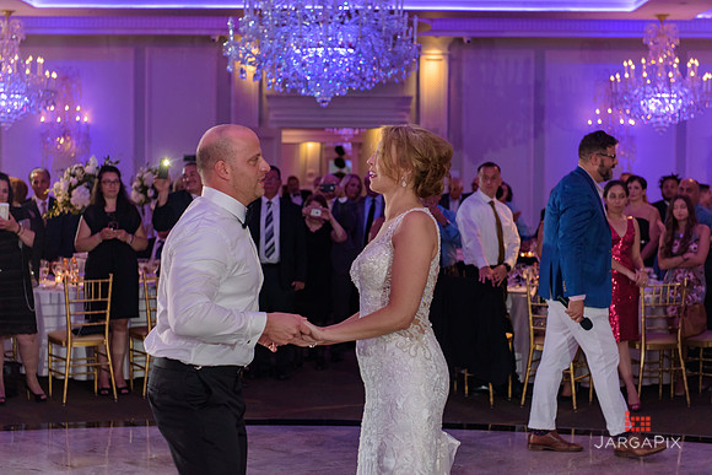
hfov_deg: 28.8
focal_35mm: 70
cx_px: 356
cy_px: 238
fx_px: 1385
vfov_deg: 19.5
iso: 1600
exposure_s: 1/125
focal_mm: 70
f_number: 3.2
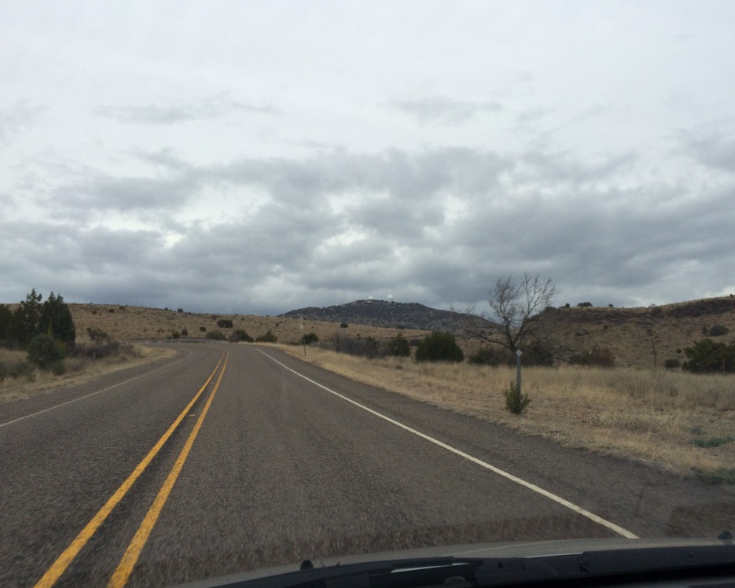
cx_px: 395
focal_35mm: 31
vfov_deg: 47.1
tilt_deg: +2.2
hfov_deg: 57.1
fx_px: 674
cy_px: 292
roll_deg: +1.2
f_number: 2.2
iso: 32
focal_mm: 4.15
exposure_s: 1/477
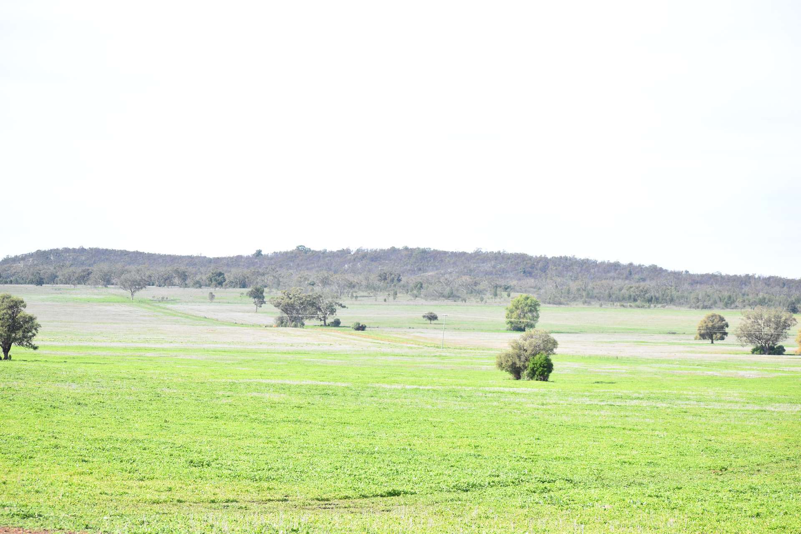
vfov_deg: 12.7
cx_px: 400
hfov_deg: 18.9
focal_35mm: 108
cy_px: 267
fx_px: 2403
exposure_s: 1/400
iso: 200
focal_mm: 72
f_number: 10
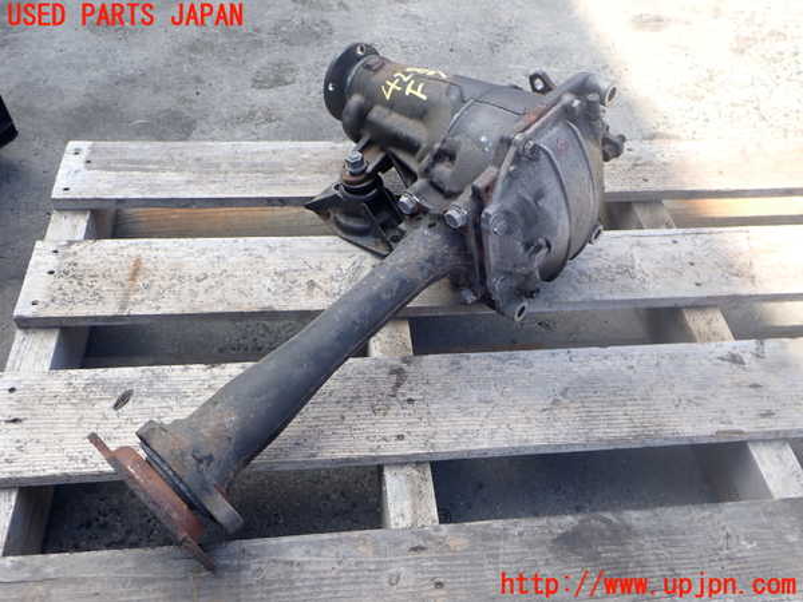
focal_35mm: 30
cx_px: 402
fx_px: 696
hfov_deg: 60.0
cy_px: 301
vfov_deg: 46.8
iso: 100
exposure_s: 1/160
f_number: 3.2
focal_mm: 5.4
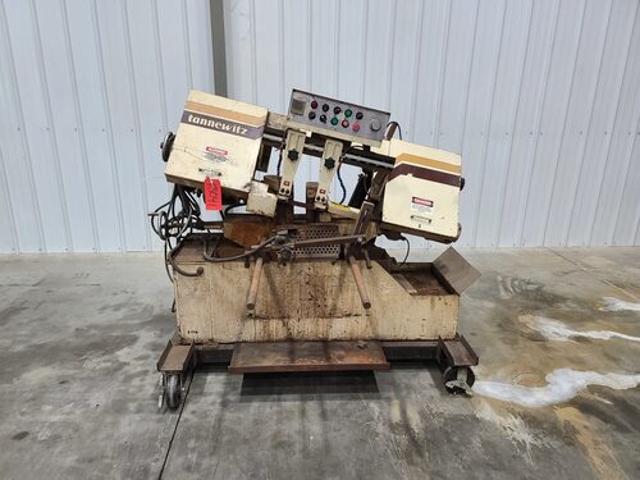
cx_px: 320
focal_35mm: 25
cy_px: 240
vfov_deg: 54.9
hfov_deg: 69.4
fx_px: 462
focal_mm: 7
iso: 160
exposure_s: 1/39
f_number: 1.8
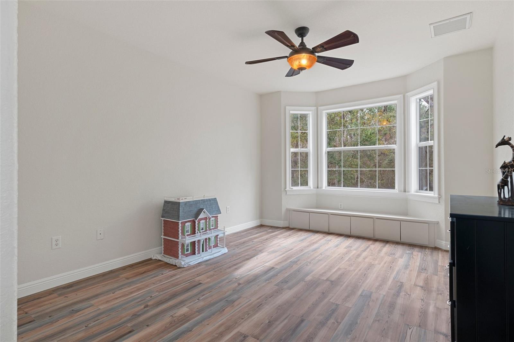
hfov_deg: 90.0
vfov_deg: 67.4
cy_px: 171
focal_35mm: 18
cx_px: 257
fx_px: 257
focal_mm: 12
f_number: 8
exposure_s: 1/2
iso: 320
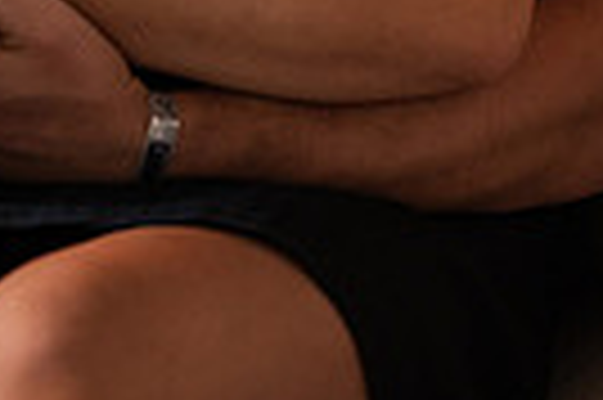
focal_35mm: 216
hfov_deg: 9.4
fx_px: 3614
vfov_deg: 6.2
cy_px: -297
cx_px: 698
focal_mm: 50
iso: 1600
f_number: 2
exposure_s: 1/160
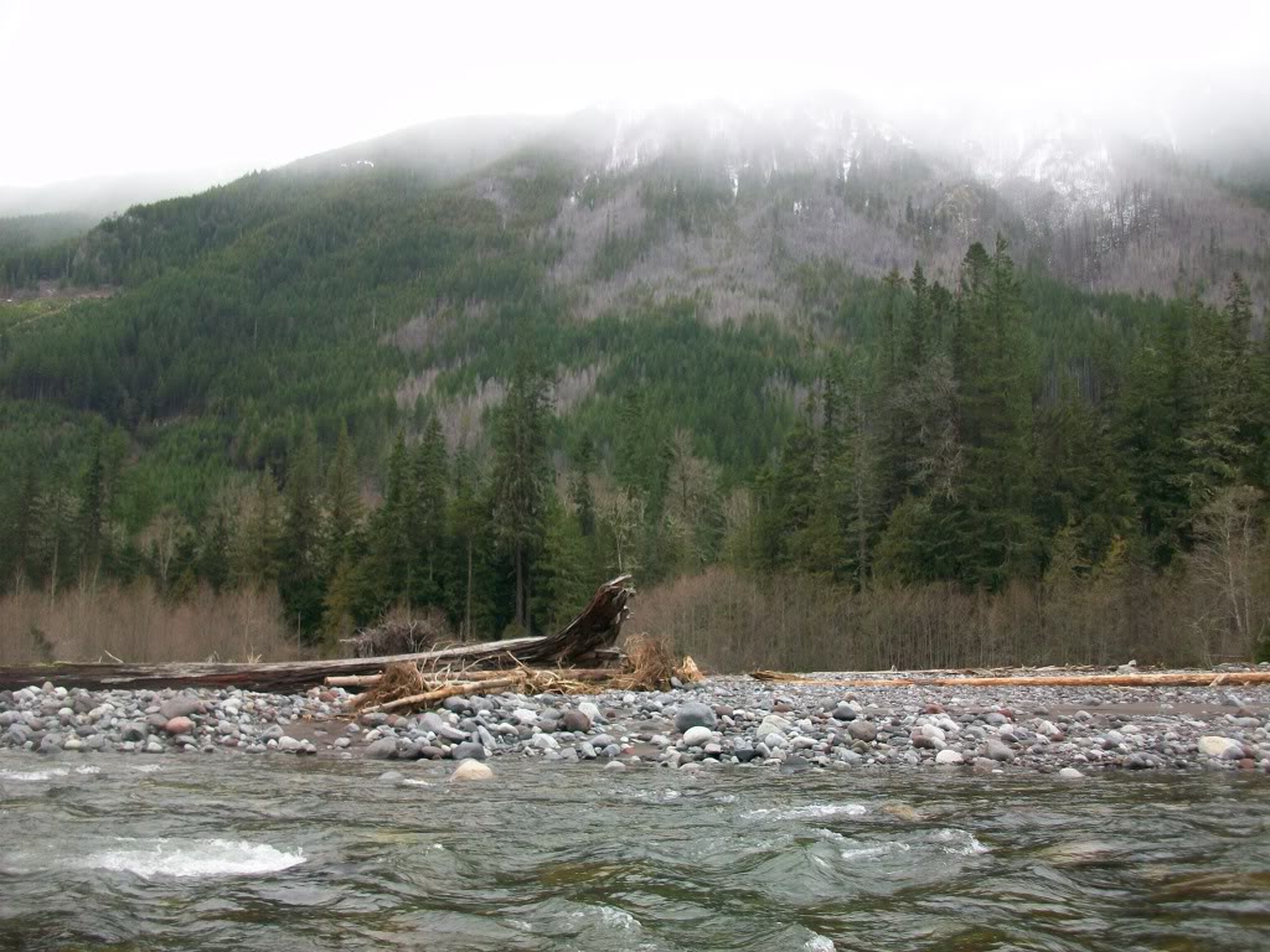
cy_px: 476
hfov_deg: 56.8
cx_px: 635
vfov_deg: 44.2
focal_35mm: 32
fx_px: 1174
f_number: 2.8
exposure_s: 1/125
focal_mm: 5.7
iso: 64
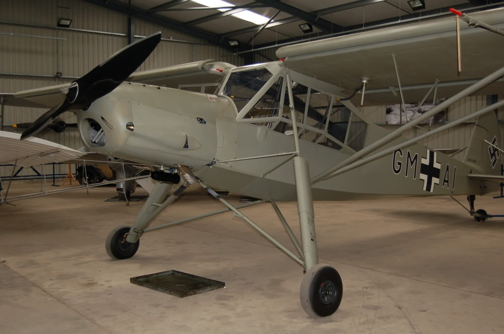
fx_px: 545
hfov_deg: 49.6
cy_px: 167
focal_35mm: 39
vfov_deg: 34.1
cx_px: 252
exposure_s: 1/60
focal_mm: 26
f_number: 4.2
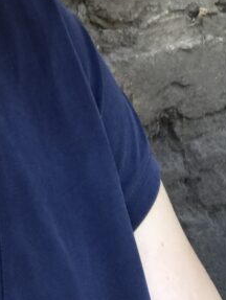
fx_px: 990
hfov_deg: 12.2
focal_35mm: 114
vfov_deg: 15.1
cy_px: -232
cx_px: -152
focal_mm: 2.87
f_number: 2.2
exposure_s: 1/95
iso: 25
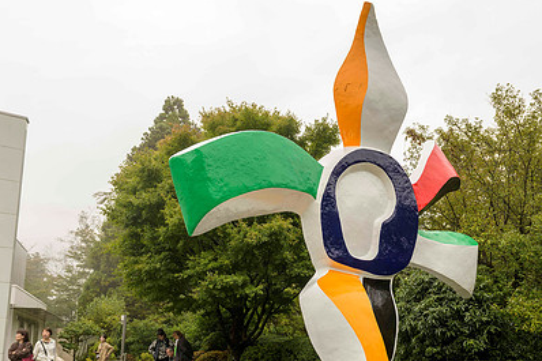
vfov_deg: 37.3
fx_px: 527
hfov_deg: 54.4
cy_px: 247
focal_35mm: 35
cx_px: 294
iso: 64
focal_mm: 24
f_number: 5.6
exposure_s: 1/100
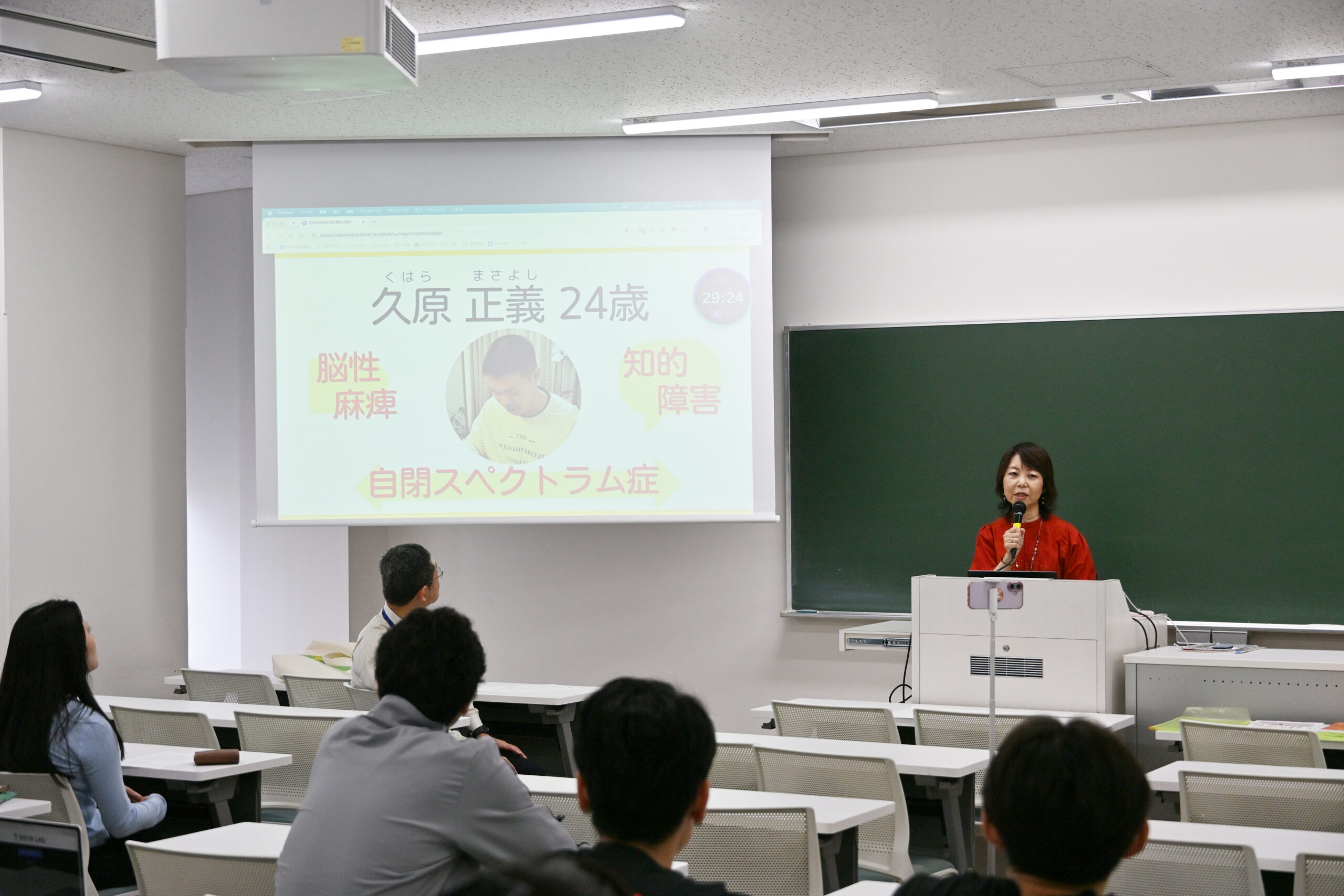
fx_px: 2165
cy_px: 448
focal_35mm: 58
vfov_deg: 23.4
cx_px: 672
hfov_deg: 34.5
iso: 400
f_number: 5.6
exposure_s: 1/320
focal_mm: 58
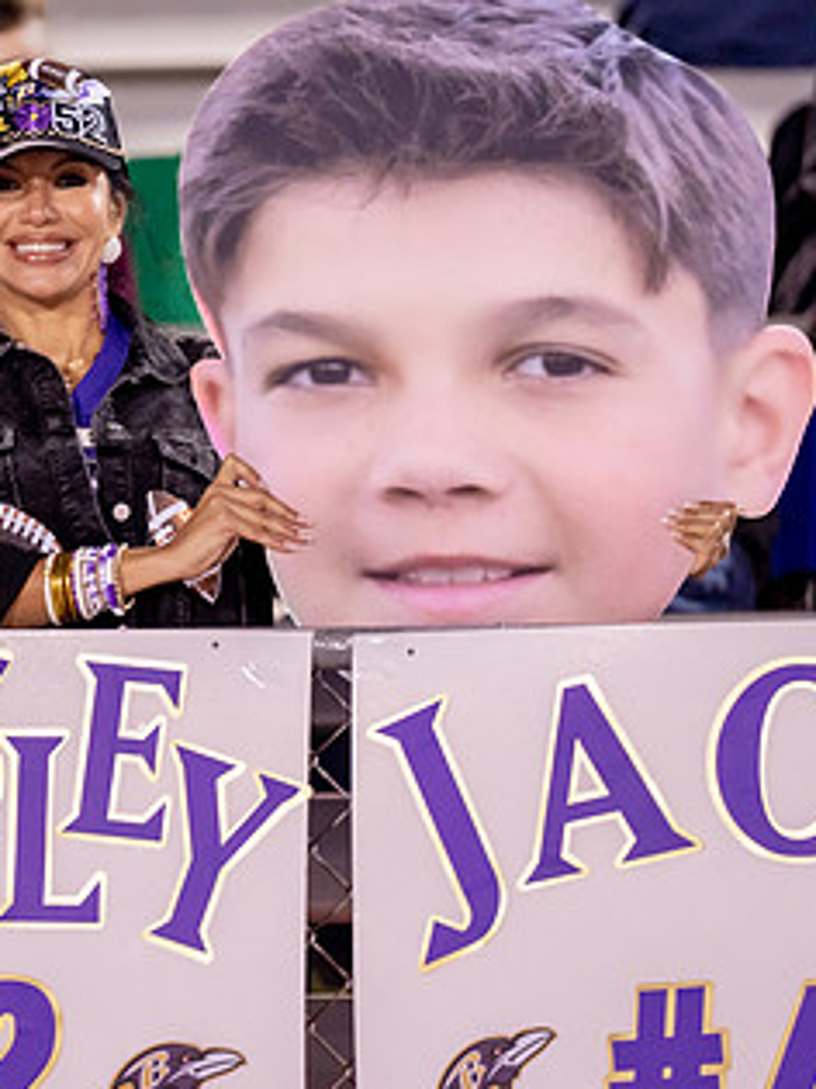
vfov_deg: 5.2
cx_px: -73
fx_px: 11920
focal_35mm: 379
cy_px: 380
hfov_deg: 3.9
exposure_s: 1/320
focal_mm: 200
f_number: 2.8
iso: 1250
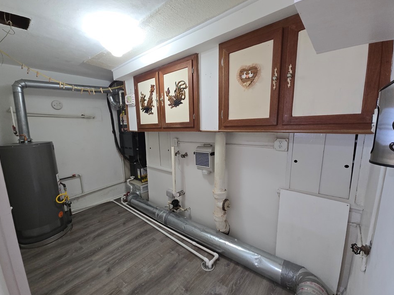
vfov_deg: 85.6
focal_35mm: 14
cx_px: 183
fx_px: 159
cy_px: 156
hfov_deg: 101.9
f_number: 2.2
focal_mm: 2.2
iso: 200
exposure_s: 1/60
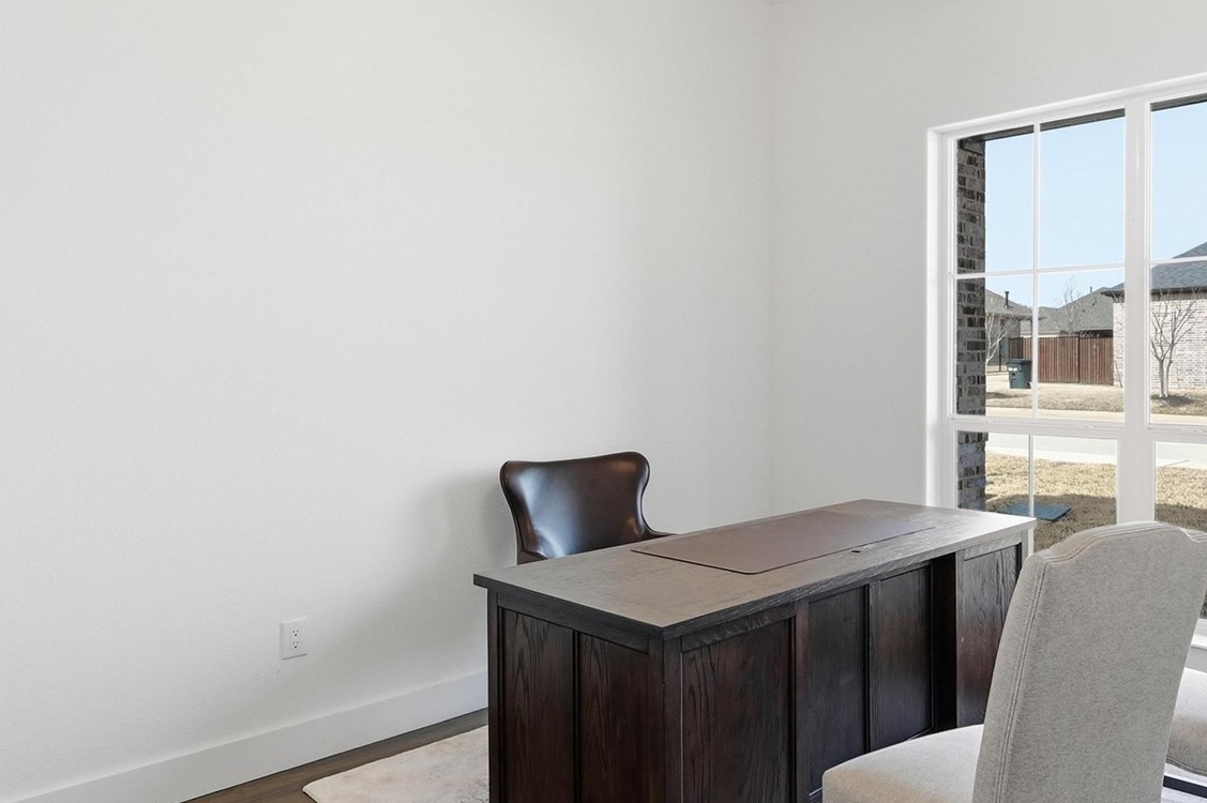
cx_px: 788
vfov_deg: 47.8
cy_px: 366
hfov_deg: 65.9
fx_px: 905
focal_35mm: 27
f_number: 7.1
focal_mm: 14
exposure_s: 1/8000
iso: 1250
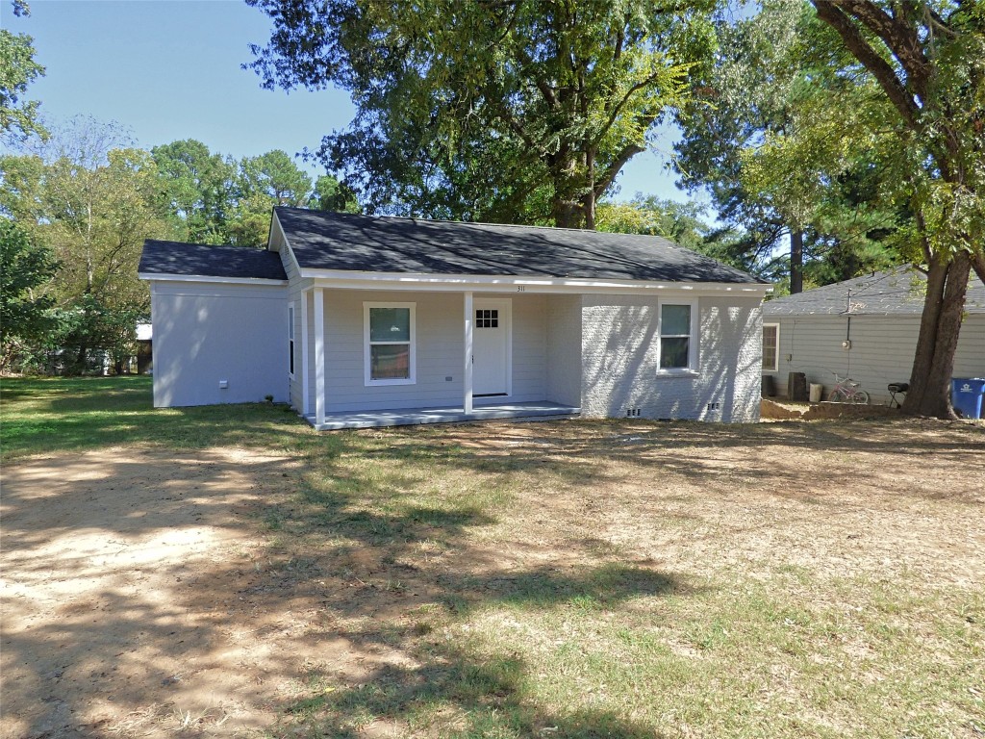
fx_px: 569
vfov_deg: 66.0
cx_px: 492
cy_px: 370
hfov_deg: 81.7
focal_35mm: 20
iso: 100
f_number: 4.5
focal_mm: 3.58
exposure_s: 1/250
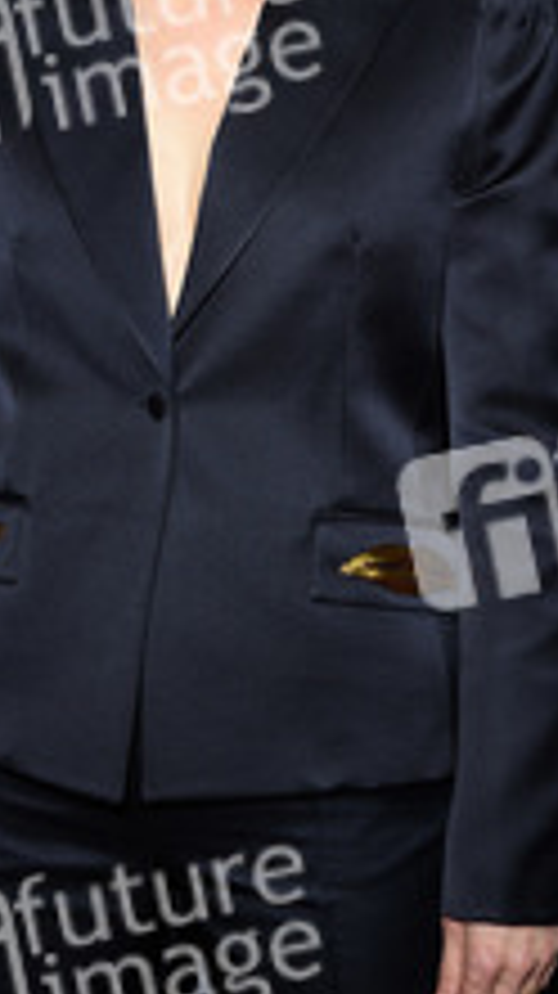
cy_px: 279
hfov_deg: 12.7
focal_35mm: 95
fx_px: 2504
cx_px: 223
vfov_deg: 22.3
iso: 640
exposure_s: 1/250
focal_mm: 50
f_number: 5.6
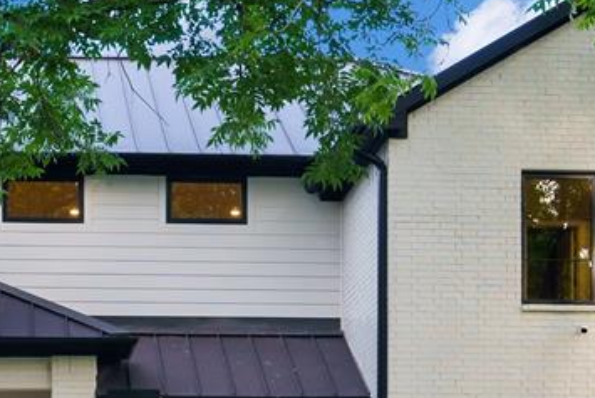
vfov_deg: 13.6
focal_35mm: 98
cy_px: 469
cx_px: 102
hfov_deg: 20.5
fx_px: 1620
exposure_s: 1/6
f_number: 5.6
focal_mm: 23
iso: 320
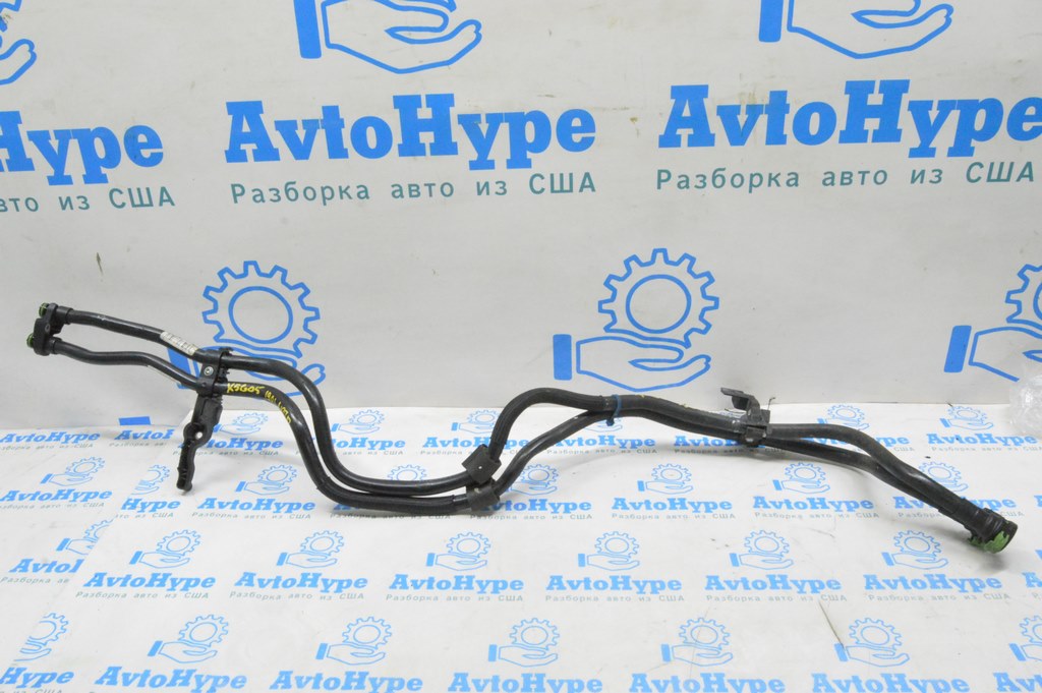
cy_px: 346
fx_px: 868
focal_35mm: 30
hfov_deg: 62.0
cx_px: 521
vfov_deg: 43.5
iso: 6400
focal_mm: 20
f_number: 20
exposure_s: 1/15
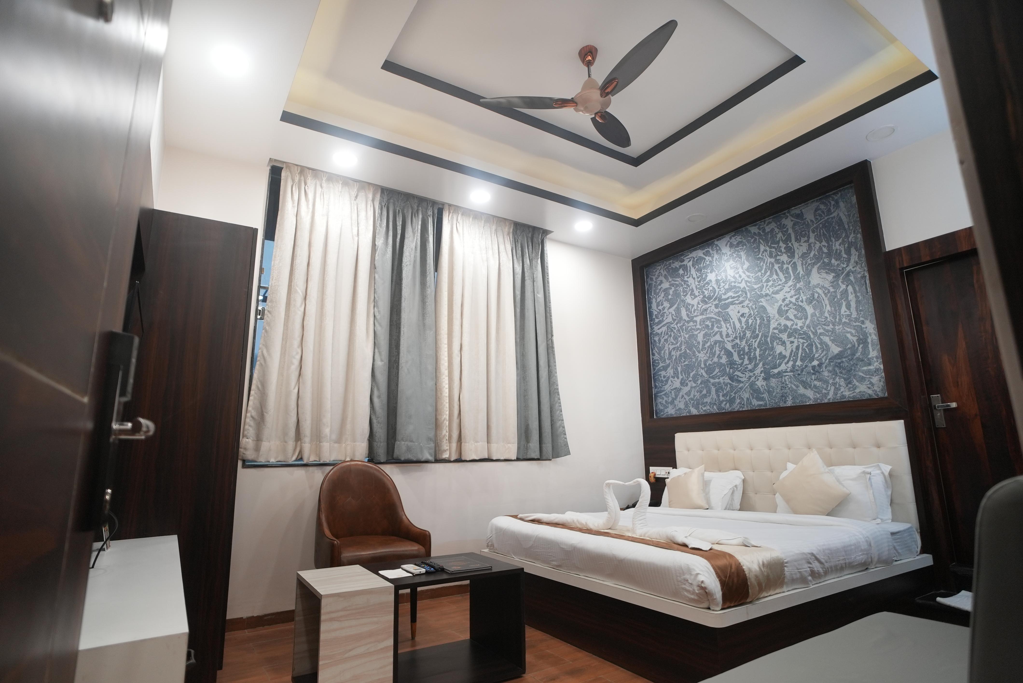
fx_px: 512
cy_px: 342
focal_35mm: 18
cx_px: 512
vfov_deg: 67.5
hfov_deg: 90.0
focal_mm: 18
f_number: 2.8
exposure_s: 1/160
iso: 1000
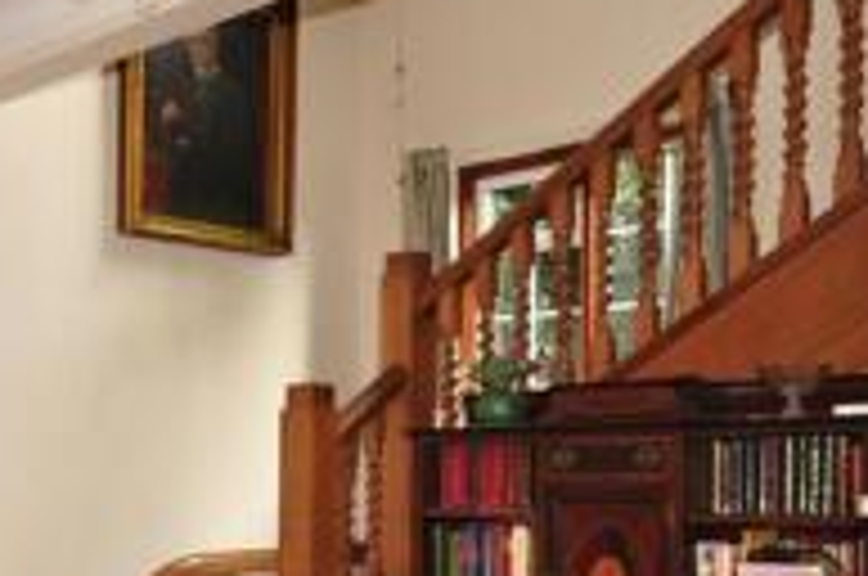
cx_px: 63
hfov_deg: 36.2
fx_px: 1228
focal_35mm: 51
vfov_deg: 25.8
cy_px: 477
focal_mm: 10
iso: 200
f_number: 4
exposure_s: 1/3
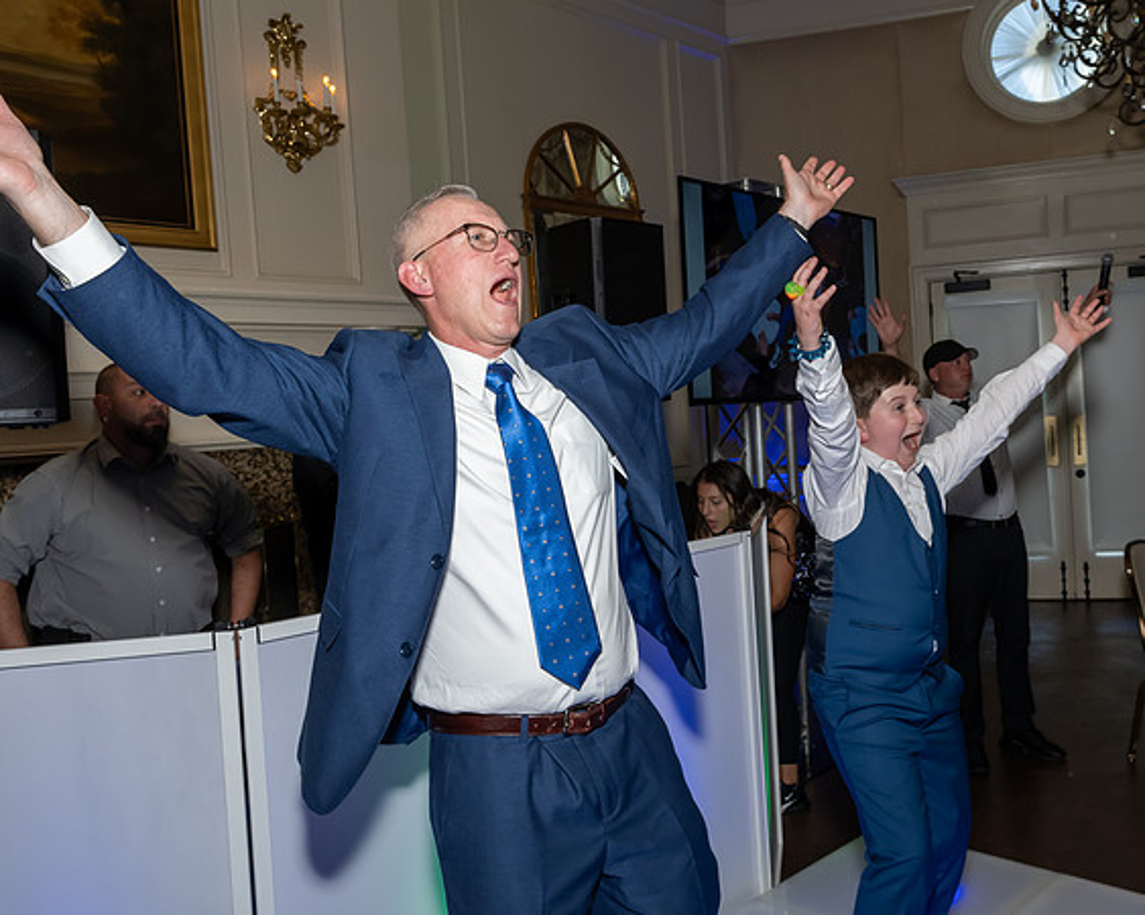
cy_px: 429
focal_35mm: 30
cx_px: 731
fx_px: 1014
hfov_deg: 58.0
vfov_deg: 48.5
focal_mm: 17
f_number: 7.1
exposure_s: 1/250
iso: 1000
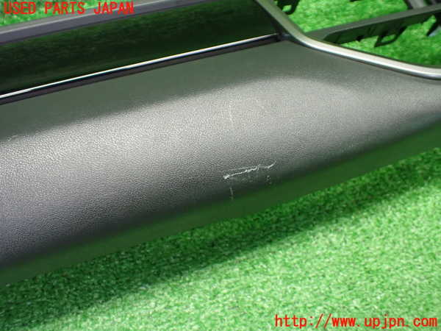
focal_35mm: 30
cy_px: 166
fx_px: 382
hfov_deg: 60.0
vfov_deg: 46.8
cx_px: 220
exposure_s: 1/60
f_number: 2.3
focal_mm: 5.4
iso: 800
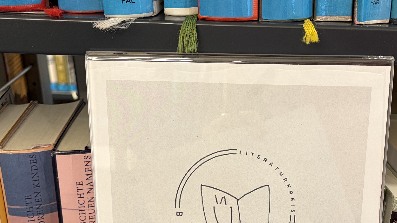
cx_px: 260
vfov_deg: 21.2
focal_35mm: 55
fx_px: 579
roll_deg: -1.8
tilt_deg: -29.5
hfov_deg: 37.5
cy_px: 213
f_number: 1.6
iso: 100
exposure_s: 1/50
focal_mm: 5.96
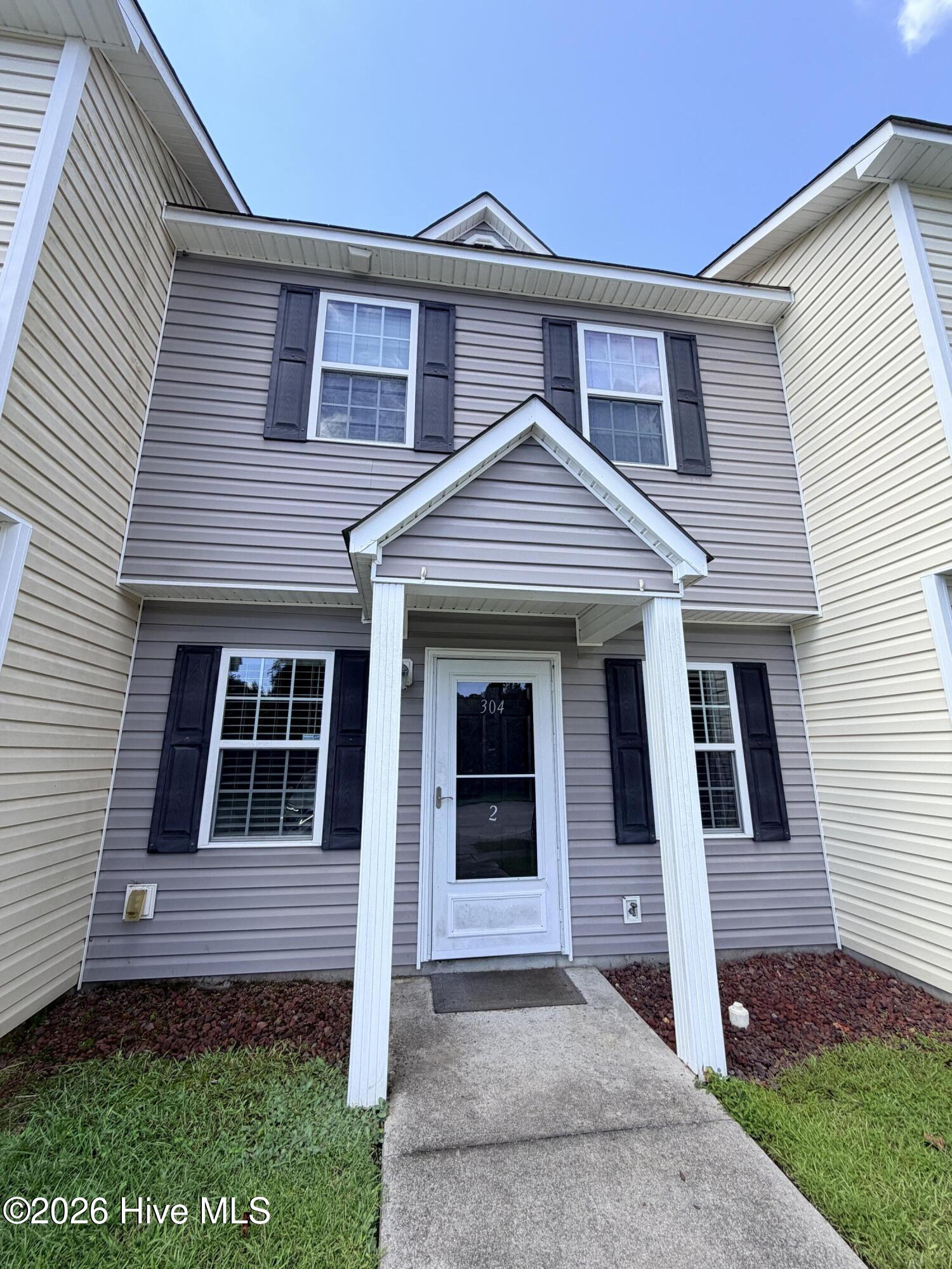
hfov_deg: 85.7
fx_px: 513
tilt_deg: +14.1
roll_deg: -0.1
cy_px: 634
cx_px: 476
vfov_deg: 102.1
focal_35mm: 14
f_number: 2.2
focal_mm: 2.22
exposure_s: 1/502
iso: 64
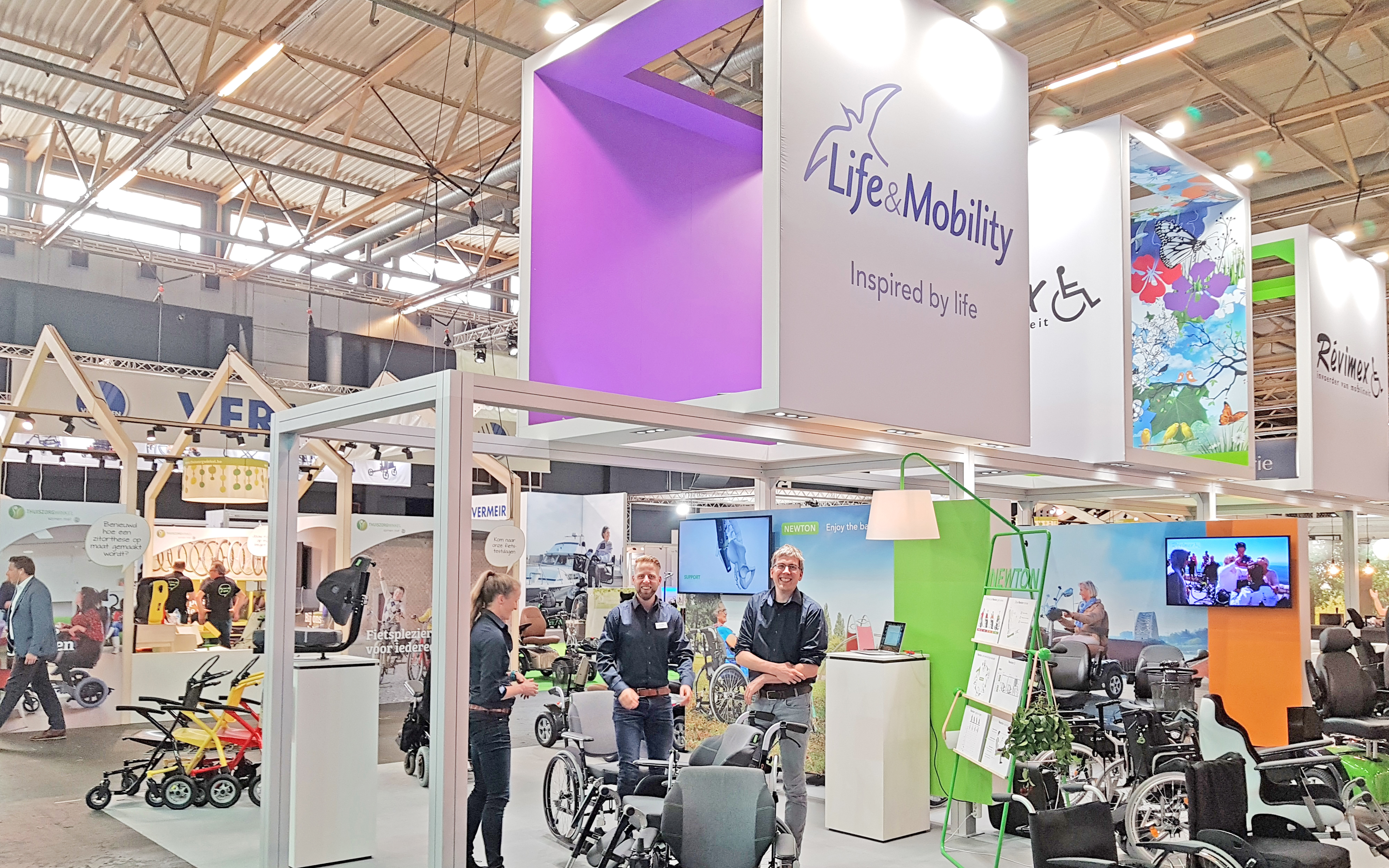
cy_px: 518
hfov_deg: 66.5
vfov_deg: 44.3
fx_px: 1060
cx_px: 705
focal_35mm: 28
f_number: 1.7
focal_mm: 4.2
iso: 64
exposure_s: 1/50
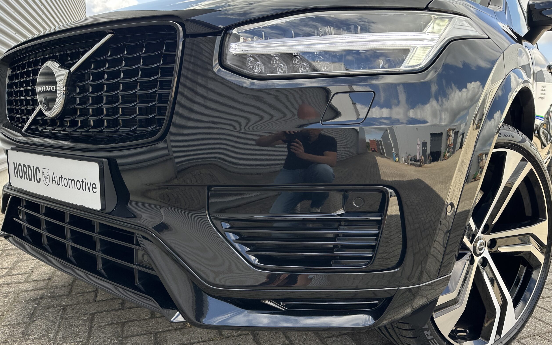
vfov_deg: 47.6
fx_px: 391
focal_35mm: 26
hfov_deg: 70.4
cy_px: 183
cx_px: 271
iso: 80
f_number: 1.78
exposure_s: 1/1321
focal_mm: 6.86
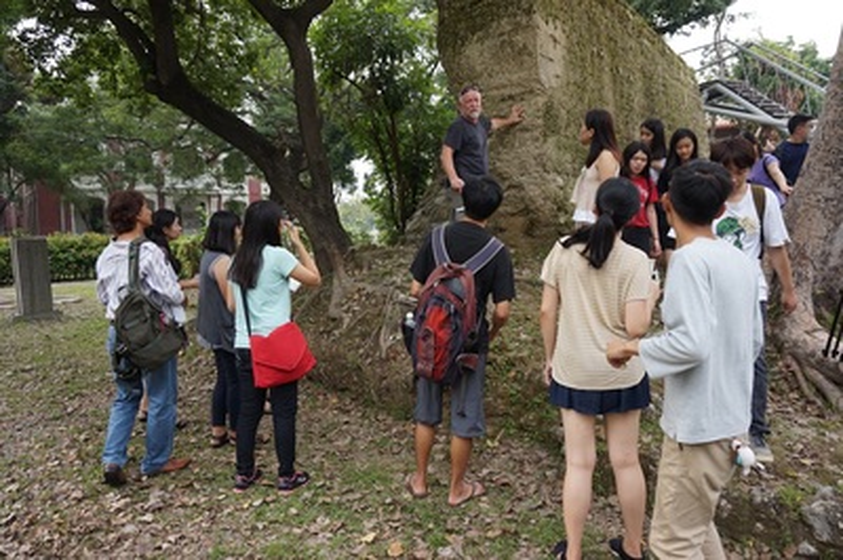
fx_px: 562
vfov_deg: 53.1
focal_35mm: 24
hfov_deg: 73.8
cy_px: 280
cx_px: 422
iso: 125
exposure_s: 1/160
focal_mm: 16
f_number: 4
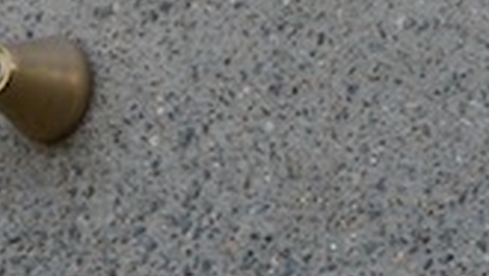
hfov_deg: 11.0
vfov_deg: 6.2
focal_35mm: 195
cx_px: 190
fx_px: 2530
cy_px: 42
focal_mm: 32
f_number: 10
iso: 400
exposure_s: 1/200
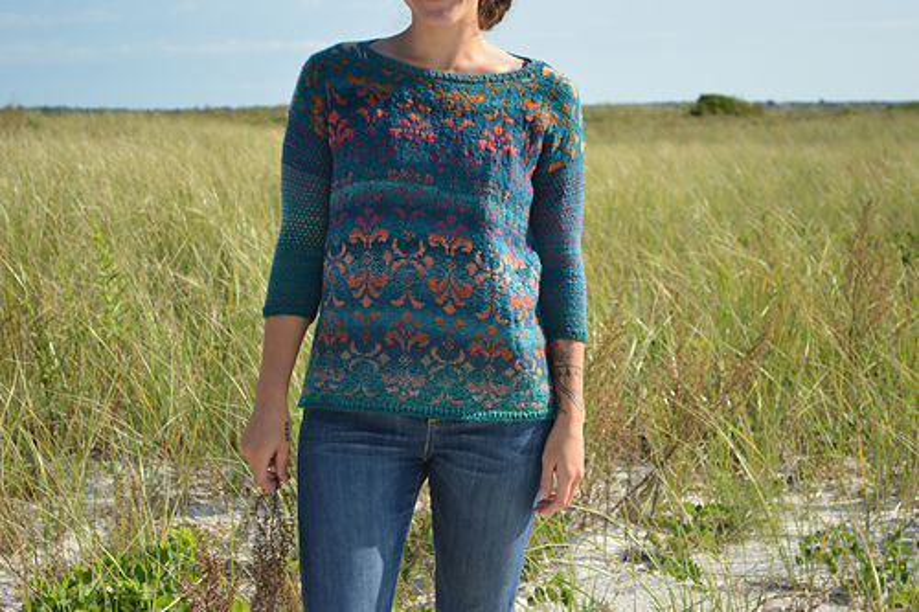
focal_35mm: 82
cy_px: 306
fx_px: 2105
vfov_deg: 16.5
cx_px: 460
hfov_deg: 24.6
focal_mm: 55
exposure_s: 1/125
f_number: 5.6
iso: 125
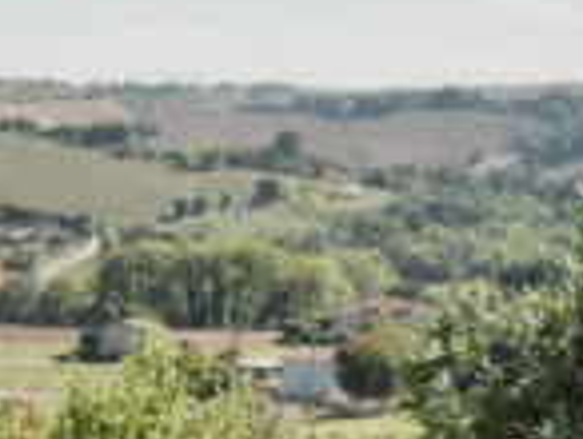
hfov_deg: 13.7
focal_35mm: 138
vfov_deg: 10.8
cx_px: -212
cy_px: 323
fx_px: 2328
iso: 200
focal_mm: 35
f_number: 4
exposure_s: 1/1000
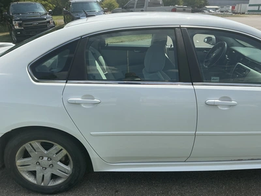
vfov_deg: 49.7
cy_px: 98
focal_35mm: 28
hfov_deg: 63.4
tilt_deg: -20.2
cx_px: 130
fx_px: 211
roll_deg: -1.4
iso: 25
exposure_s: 1/1786
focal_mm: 3
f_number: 1.8
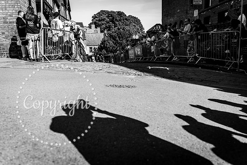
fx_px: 209
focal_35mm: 30
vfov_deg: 43.1
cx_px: 122
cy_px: 82
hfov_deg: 61.3
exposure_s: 1/1000
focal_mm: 28
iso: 100
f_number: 3.5
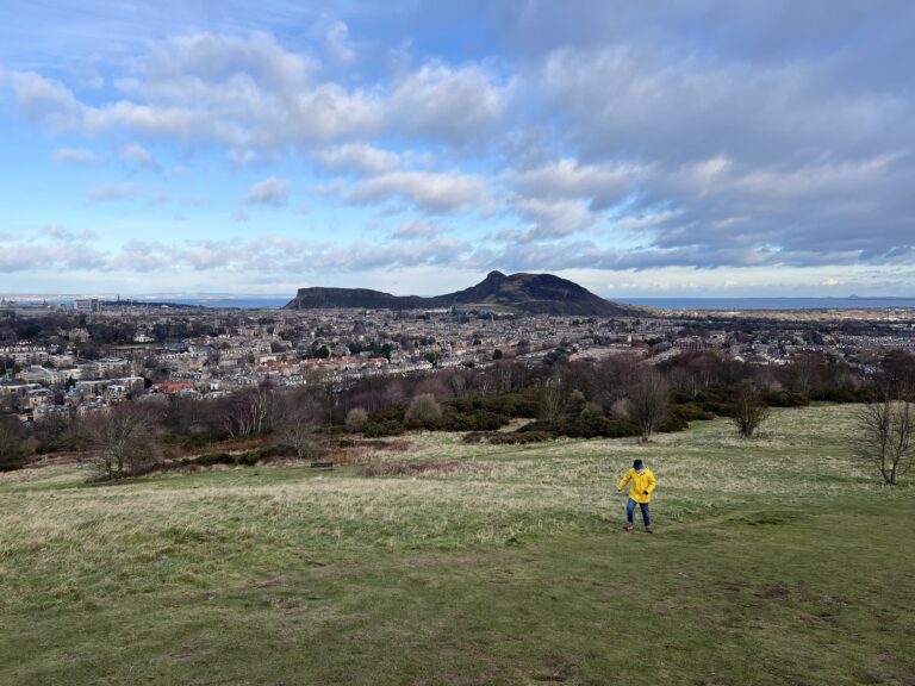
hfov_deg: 67.3
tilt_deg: -4.9
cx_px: 458
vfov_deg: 53.1
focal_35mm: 26
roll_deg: -0.6
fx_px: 687
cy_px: 343
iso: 50
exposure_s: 1/2083
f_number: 1.5
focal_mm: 5.7
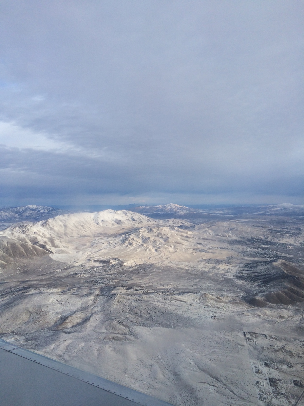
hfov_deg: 48.2
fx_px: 340
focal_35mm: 29
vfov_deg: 61.7
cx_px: 152
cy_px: 203
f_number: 2.2
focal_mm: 4.15
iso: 32
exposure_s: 1/1080
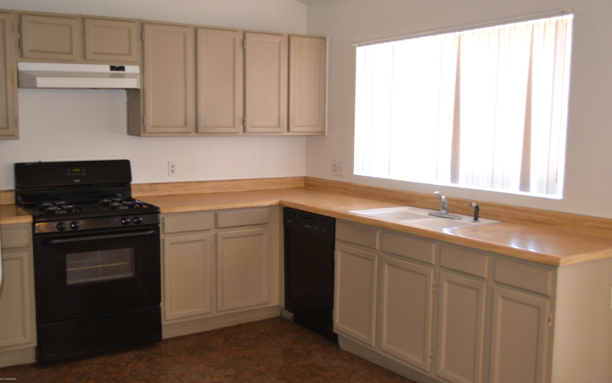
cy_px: 186
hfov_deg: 52.8
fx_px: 617
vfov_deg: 34.4
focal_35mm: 37
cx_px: 305
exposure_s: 1/60
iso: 1000
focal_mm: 24
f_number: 4
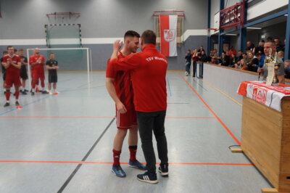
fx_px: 278
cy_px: 96
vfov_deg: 38.3
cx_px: 145
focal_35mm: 34
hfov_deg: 55.1
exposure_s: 1/60
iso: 500
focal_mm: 23
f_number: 4
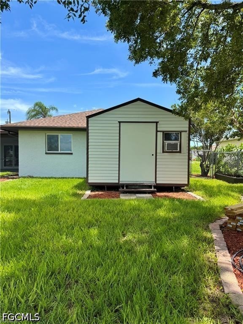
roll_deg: -2.8
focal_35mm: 24
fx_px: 225
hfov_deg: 56.8
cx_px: 122
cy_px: 162
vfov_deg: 71.6
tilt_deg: -1.9
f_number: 1.78
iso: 80
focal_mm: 6.76
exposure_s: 1/2959
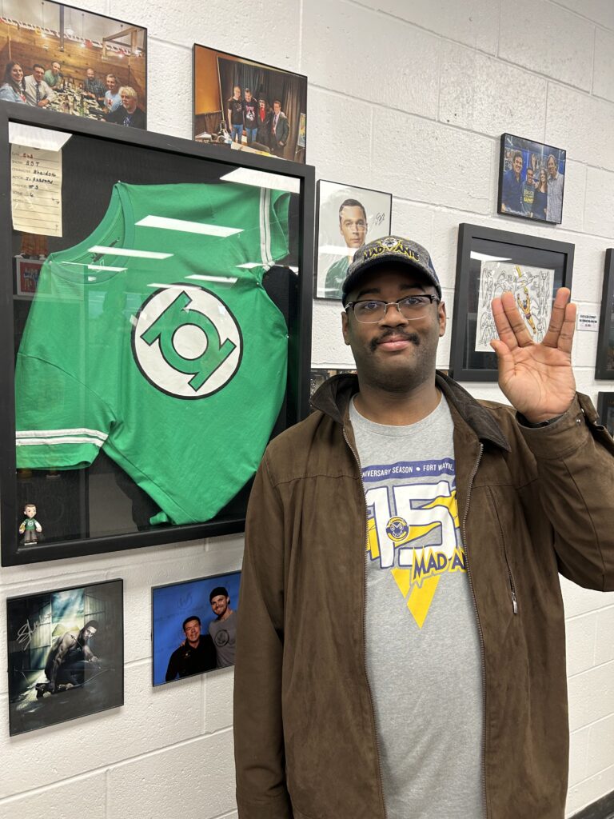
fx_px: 615
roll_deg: -1.9
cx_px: 307
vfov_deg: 67.3
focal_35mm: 26
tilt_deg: -4.5
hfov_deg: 53.1
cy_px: 410
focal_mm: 5.7
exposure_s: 1/60
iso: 80
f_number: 1.5
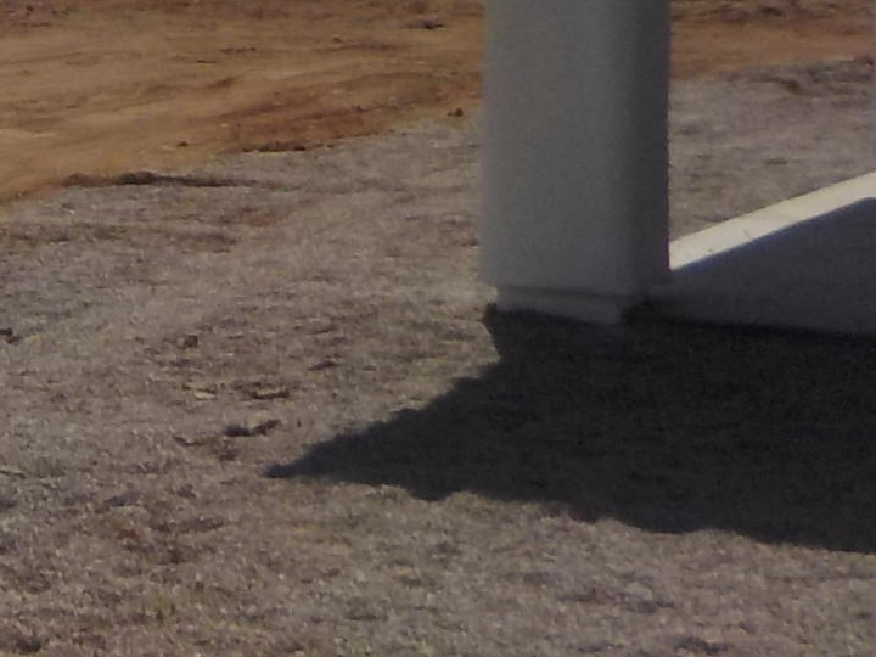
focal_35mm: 125
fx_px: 3163
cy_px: 28
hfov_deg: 13.4
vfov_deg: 11.8
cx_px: -919
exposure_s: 1/2000
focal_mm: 4.1
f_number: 3.3
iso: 125
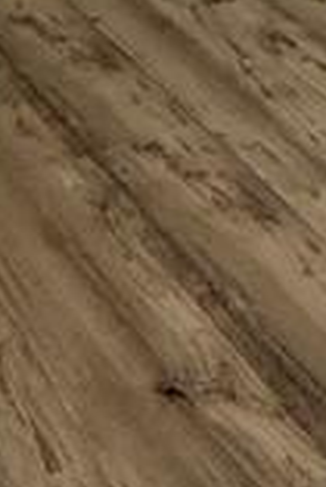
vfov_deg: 16.3
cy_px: -313
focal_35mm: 111
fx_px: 1504
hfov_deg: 11.4
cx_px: 615
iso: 160
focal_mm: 2.22
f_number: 2.2
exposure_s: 1/120
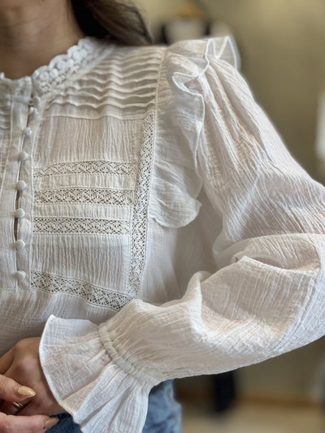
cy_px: 216
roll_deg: -1.1
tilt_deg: -1.9
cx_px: 162
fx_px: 651
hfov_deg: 28.0
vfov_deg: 36.8
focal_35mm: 52
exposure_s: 1/100
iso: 32
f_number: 1.6
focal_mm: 5.96
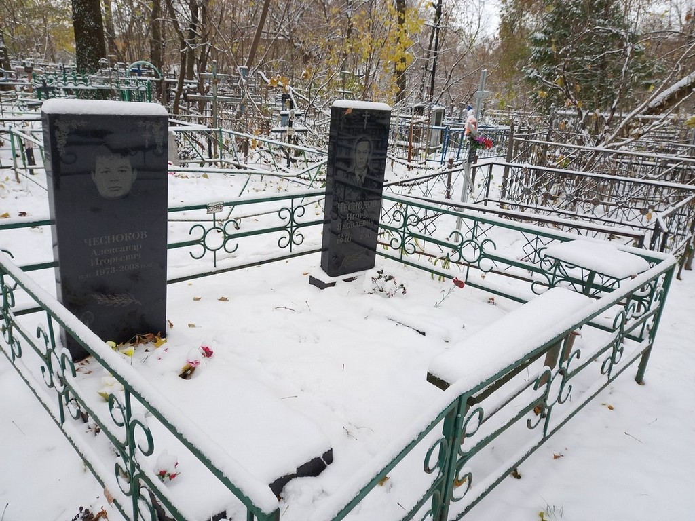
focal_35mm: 25
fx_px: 502
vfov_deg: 54.9
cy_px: 260
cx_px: 348
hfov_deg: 69.4
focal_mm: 4.6
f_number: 2
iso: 50
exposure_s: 1/50
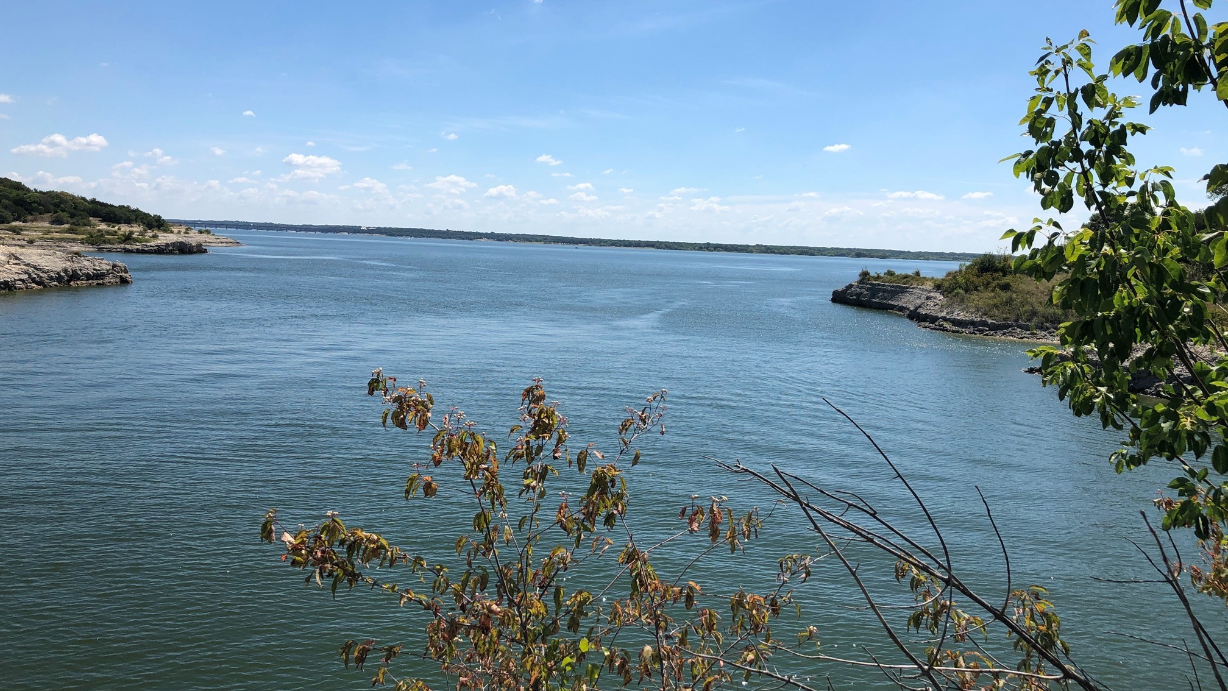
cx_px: 612
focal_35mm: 31
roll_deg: -2.7
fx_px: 1010
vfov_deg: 37.7
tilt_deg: -3.3
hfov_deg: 62.6
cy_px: 307
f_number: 1.8
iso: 20
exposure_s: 1/3205
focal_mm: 3.99
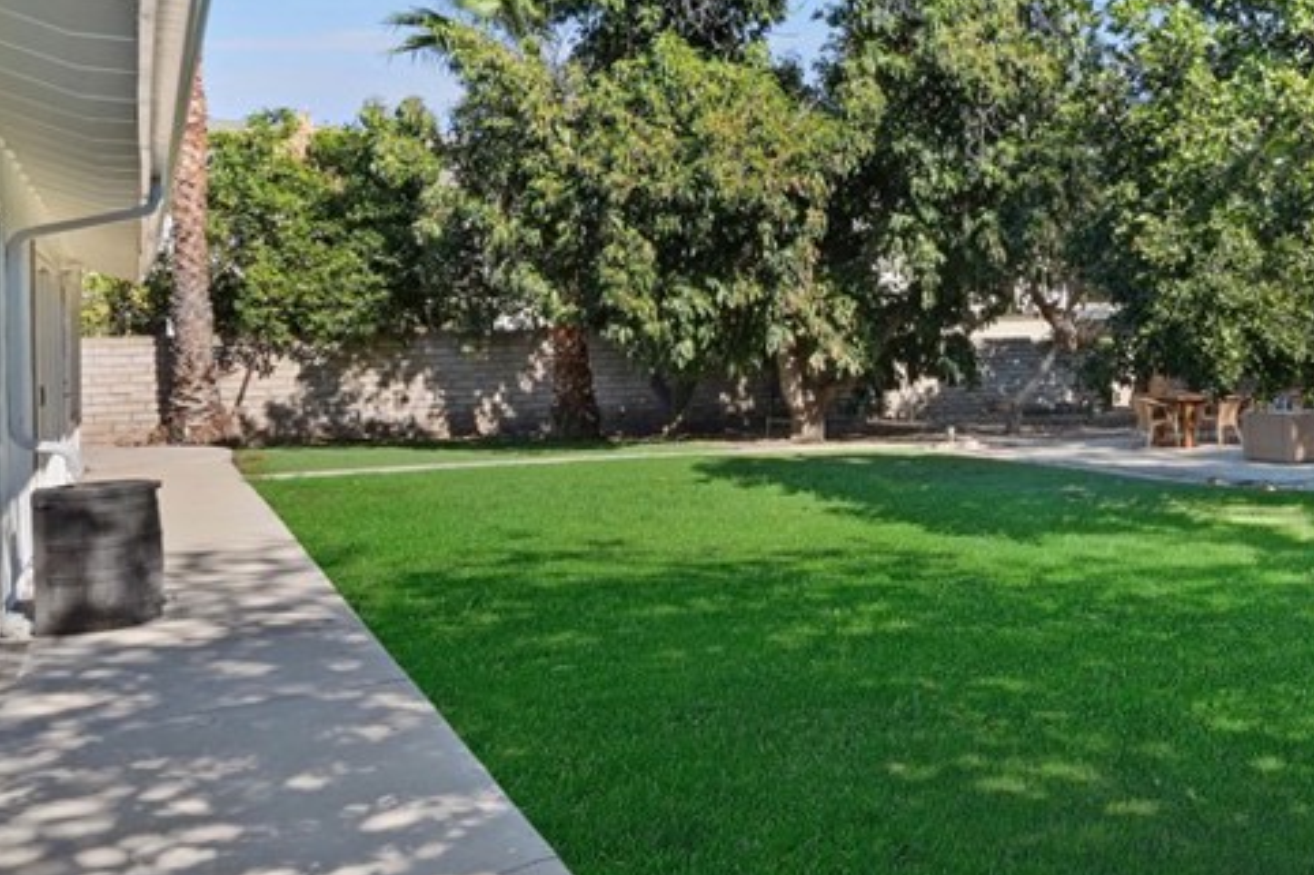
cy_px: 331
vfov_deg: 38.6
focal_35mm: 34
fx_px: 1241
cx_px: 1259
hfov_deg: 48.0
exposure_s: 1/30
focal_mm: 16
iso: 1250
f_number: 11
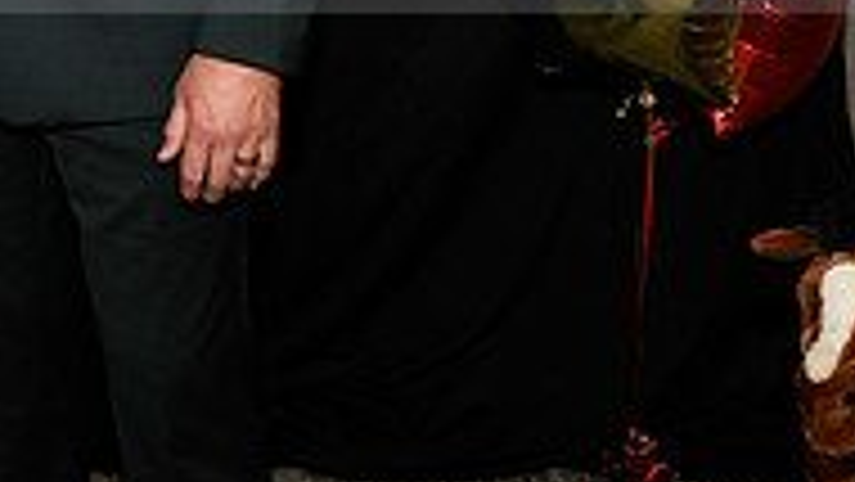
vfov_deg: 11.6
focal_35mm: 99
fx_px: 2245
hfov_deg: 20.6
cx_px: -68
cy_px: -277
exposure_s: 1/60
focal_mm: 31
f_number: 8
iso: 1600
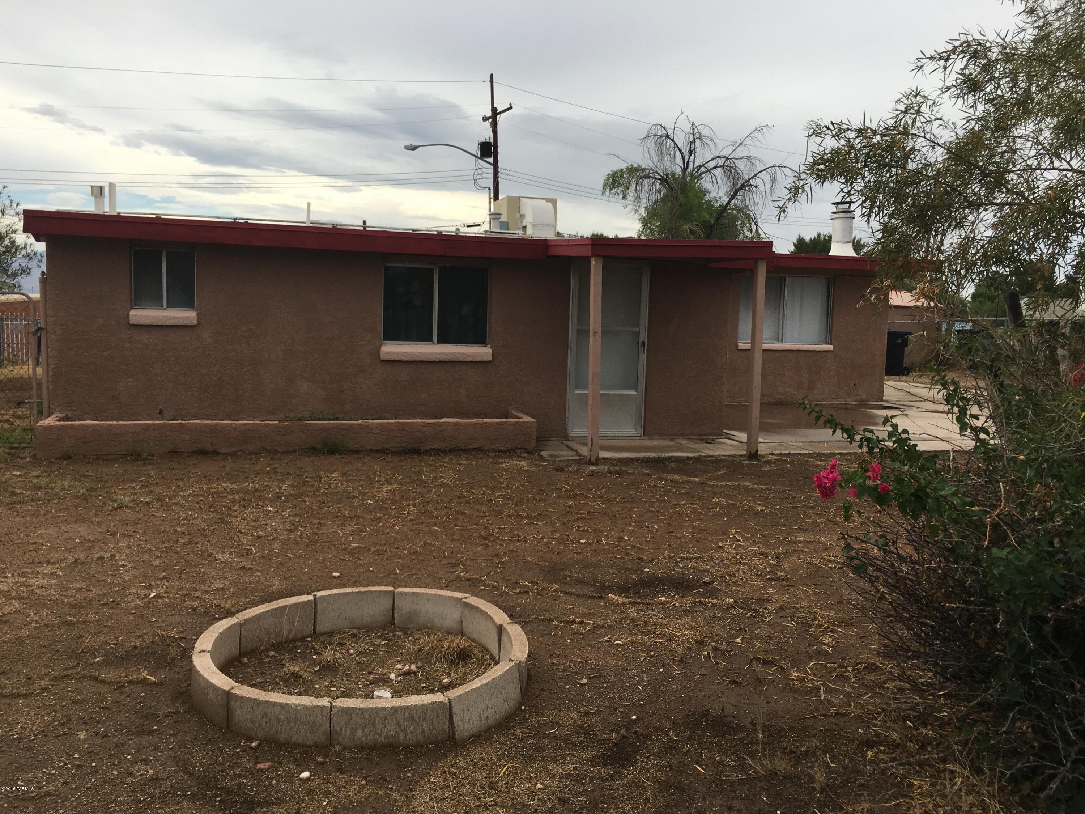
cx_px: 542
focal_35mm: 29
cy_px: 407
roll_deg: -2.1
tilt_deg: -6.1
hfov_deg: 61.7
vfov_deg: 48.2
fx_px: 909
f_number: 2.2
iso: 25
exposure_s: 1/553
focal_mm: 4.15
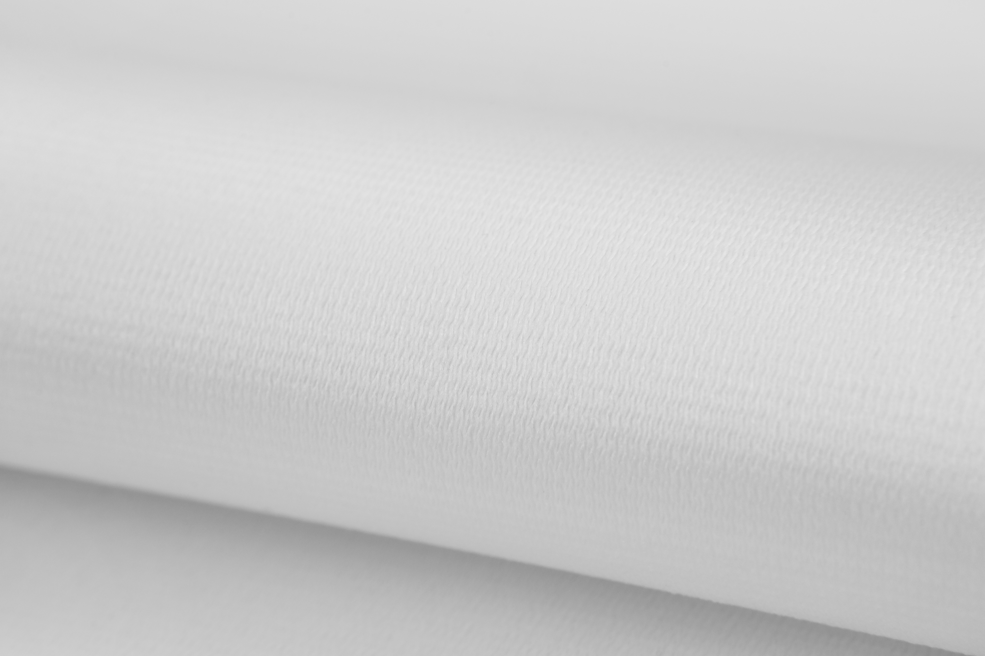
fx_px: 1559
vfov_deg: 23.8
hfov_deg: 35.1
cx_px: 492
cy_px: 328
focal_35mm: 57
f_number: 16
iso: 100
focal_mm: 38
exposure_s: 1/6
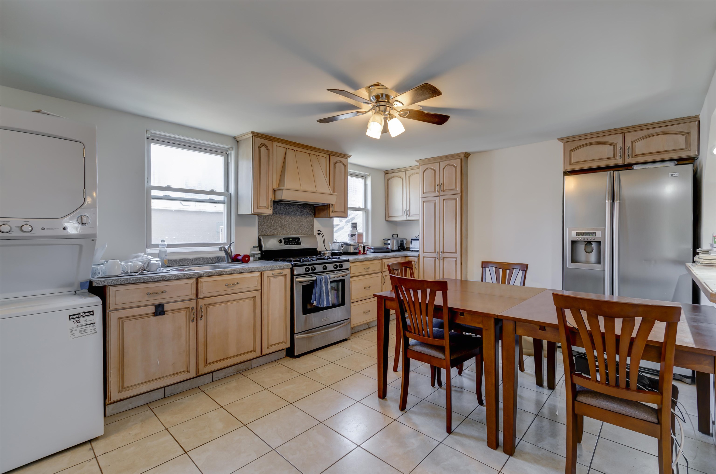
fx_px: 298
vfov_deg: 77.1
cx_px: 358
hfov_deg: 100.5
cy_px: 237
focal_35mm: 15
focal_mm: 10
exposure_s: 1/4
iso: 100
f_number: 8
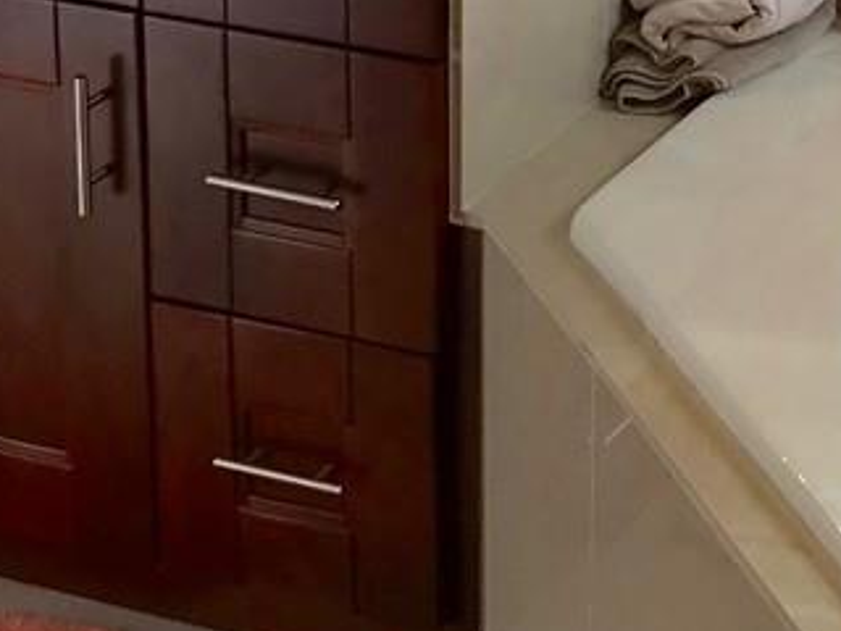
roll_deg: -2.8
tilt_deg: -14.0
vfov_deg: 10.2
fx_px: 3401
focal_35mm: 140
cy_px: -321
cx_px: 949
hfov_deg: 13.8
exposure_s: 1/120
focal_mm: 3.99
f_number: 1.8
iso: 20
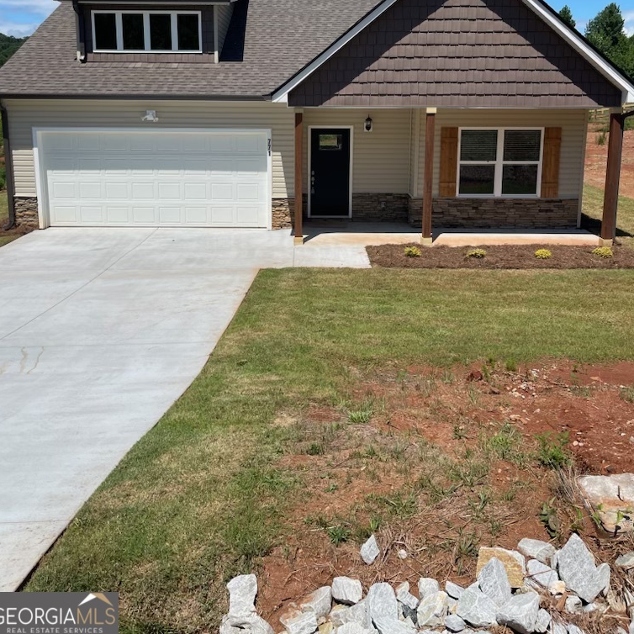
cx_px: 313
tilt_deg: -9.9
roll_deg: +0.2
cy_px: 204
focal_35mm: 30
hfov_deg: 54.0
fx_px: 622
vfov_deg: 52.8
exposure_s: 1/5376
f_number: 1.6
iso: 32
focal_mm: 5.1
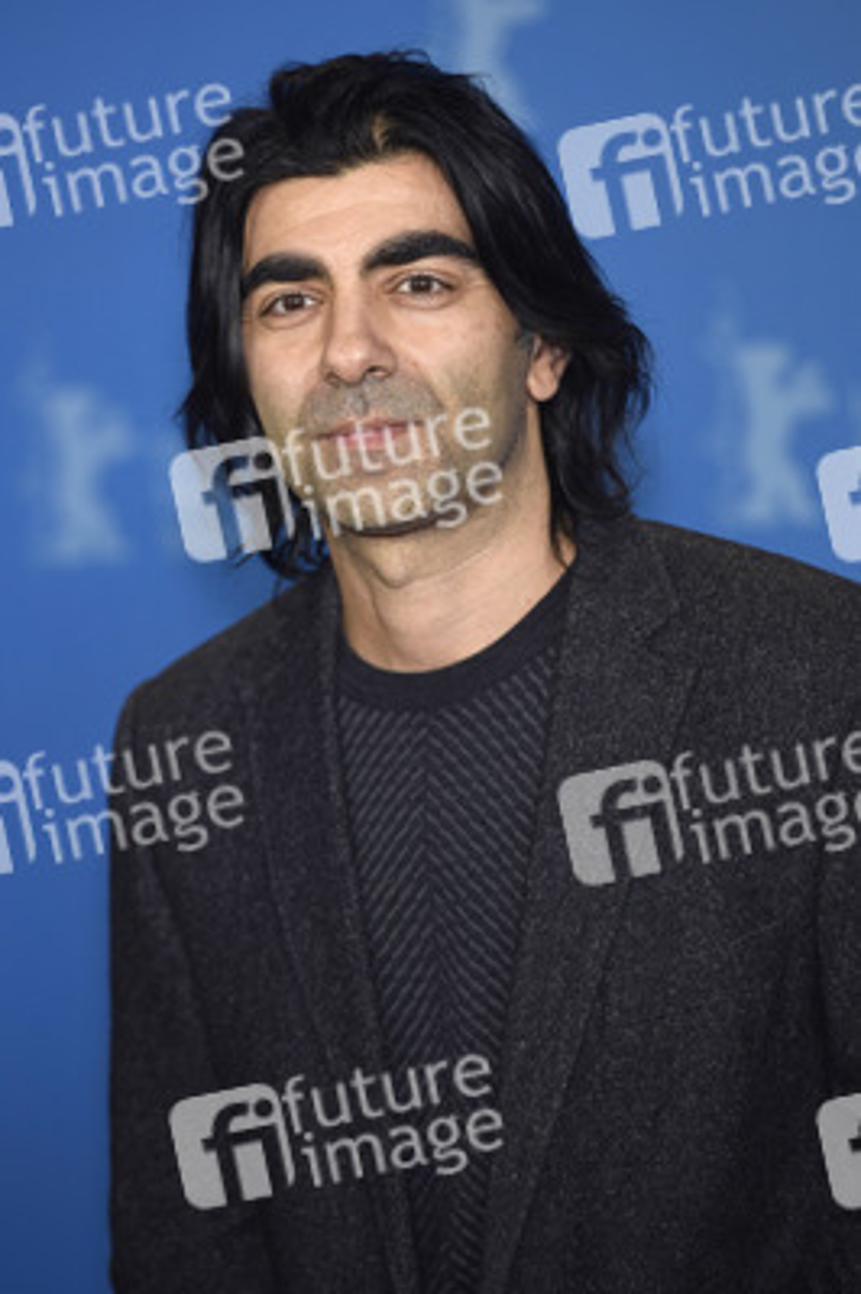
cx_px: 430
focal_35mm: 200
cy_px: 647
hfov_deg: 6.9
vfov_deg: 10.3
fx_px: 7187
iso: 1100
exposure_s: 1/400
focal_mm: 200
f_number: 3.5
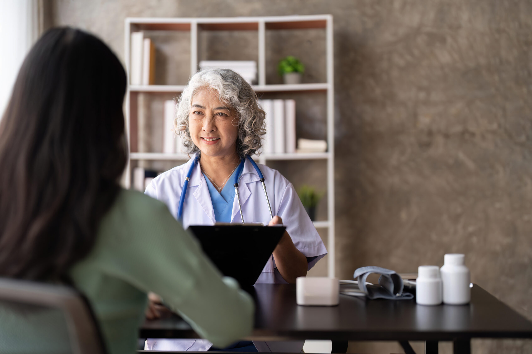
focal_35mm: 50
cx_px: 266
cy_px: 177
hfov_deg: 39.6
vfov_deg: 27.0
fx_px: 739
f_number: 1.2
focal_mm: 50
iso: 100
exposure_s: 1/640
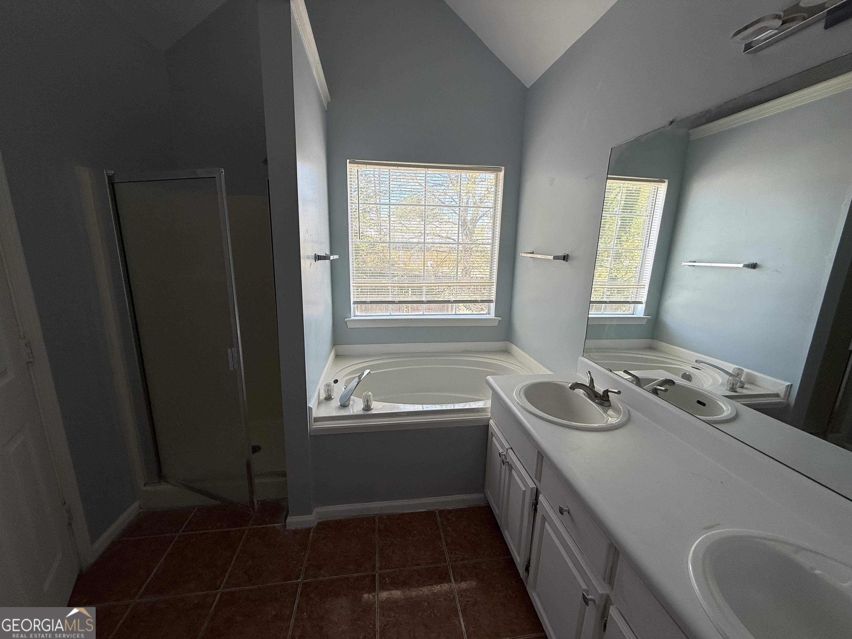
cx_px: 426
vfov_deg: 85.7
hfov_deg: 102.1
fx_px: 345
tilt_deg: -13.4
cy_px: 320
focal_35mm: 14
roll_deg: -1.1
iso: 50
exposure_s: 1/134
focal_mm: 2.22
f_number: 2.2
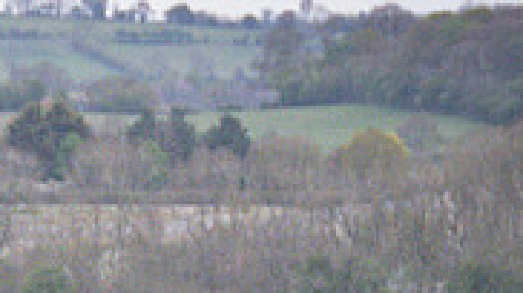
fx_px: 12623
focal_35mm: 911
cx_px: 446
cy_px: 810
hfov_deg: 2.4
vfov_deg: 1.3
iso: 1600
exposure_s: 1/1250
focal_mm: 98
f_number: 5
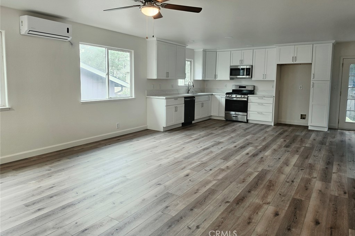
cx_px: 178
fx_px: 237
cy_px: 106
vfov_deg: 53.0
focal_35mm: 24
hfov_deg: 73.8
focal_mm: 6.5
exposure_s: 1/120
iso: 40
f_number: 1.4
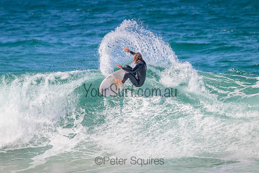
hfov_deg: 2.6
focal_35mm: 800
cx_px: 130
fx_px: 5757
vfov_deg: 1.7
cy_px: 86
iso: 800
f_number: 11
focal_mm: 800
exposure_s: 1/1600
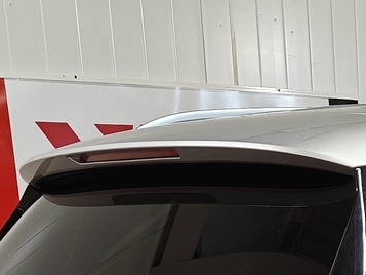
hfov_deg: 15.9
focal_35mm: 117
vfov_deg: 11.6
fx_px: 1237
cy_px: 508
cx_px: 493
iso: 80
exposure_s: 1/100
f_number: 1.8
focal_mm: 5.59
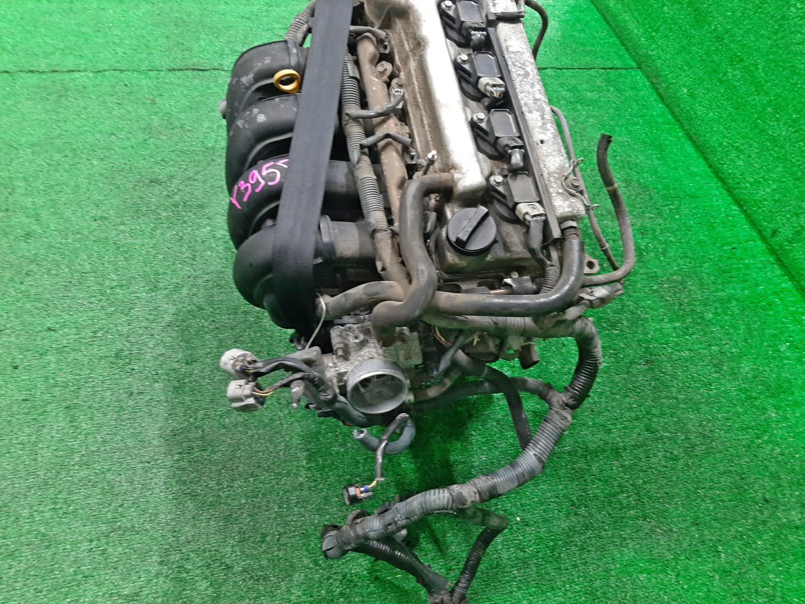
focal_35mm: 26
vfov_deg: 53.1
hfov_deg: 67.3
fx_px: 605
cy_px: 302
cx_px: 402
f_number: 1.7
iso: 204
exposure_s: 1/50
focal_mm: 3.93
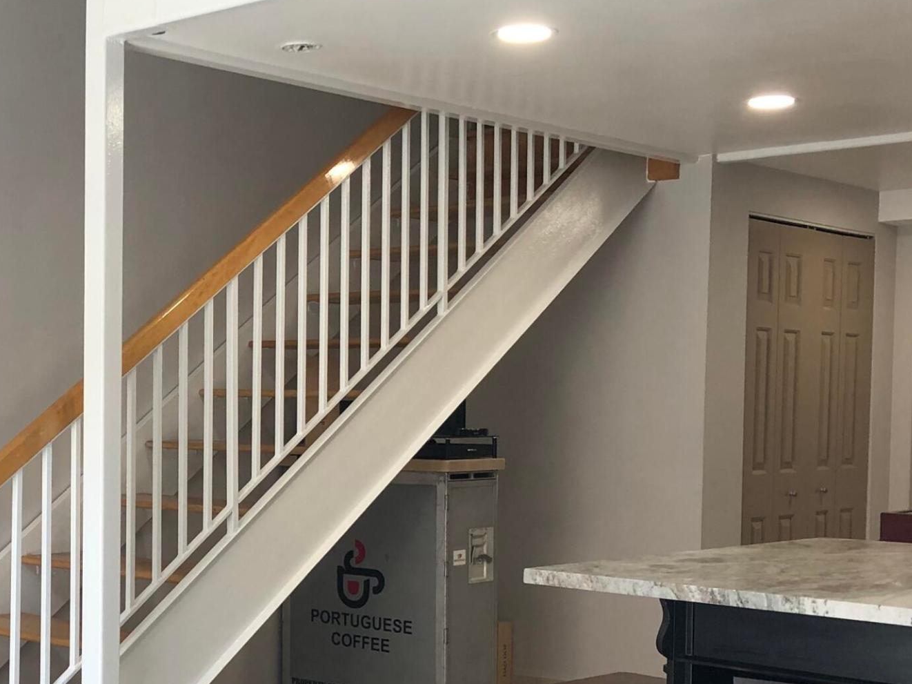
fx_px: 1607
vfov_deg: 23.9
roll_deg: +1.0
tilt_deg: -1.6
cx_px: 113
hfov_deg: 30.5
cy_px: 471
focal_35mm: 61
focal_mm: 4
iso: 25
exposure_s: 1/40
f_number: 1.8
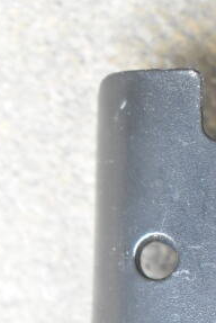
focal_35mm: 229
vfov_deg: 8.7
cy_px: 504
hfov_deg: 6.0
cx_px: 218
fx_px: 2056
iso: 2800
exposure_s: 1/80
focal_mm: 48
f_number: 5.3
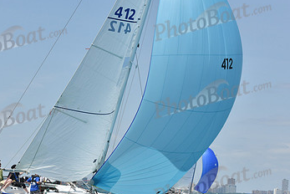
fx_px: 943
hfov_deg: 17.5
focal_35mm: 117
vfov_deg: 11.7
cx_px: 111
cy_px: 152
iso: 250
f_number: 8
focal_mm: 70
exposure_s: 1/1250
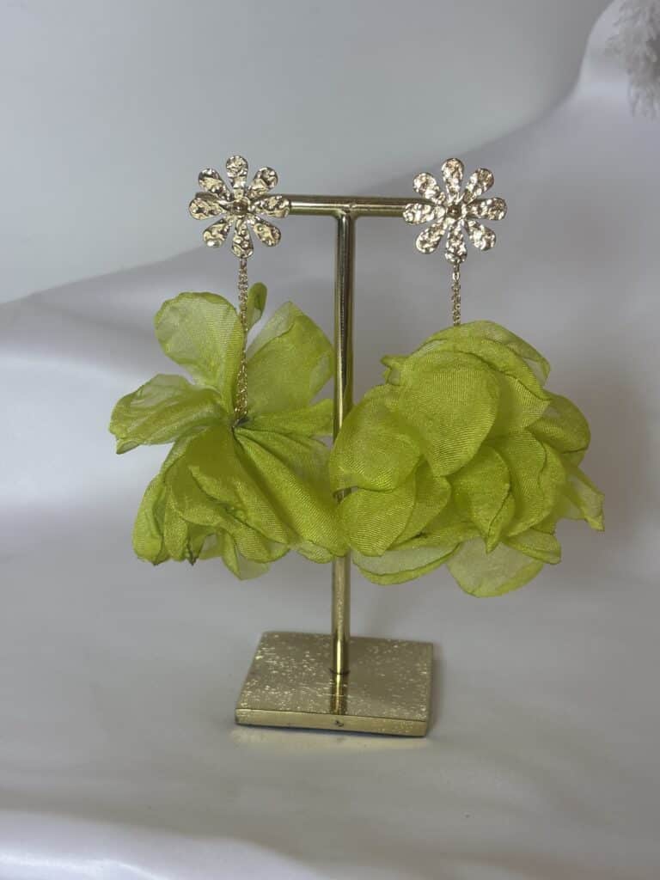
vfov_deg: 36.8
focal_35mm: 52
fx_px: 1322
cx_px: 330
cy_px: 440
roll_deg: -2.0
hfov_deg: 28.0
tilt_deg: -16.0
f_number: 1.6
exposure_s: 1/100
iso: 32
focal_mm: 5.96
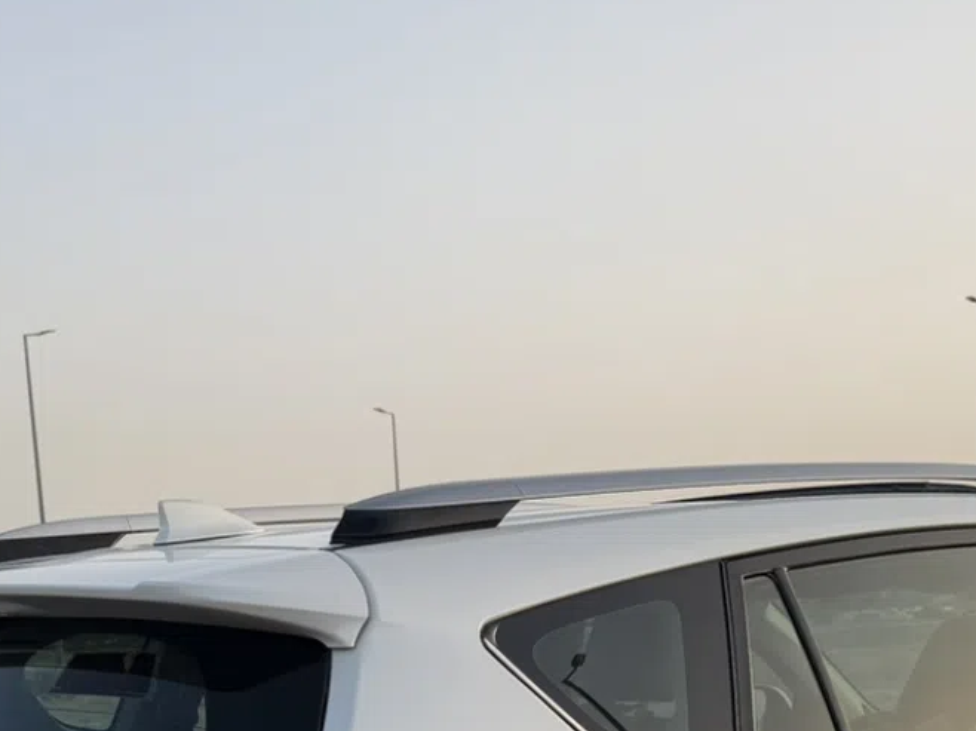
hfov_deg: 26.7
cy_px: 832
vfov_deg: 19.2
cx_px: 535
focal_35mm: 73
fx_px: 2057
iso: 80
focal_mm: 6.76
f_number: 1.78
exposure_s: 1/1314
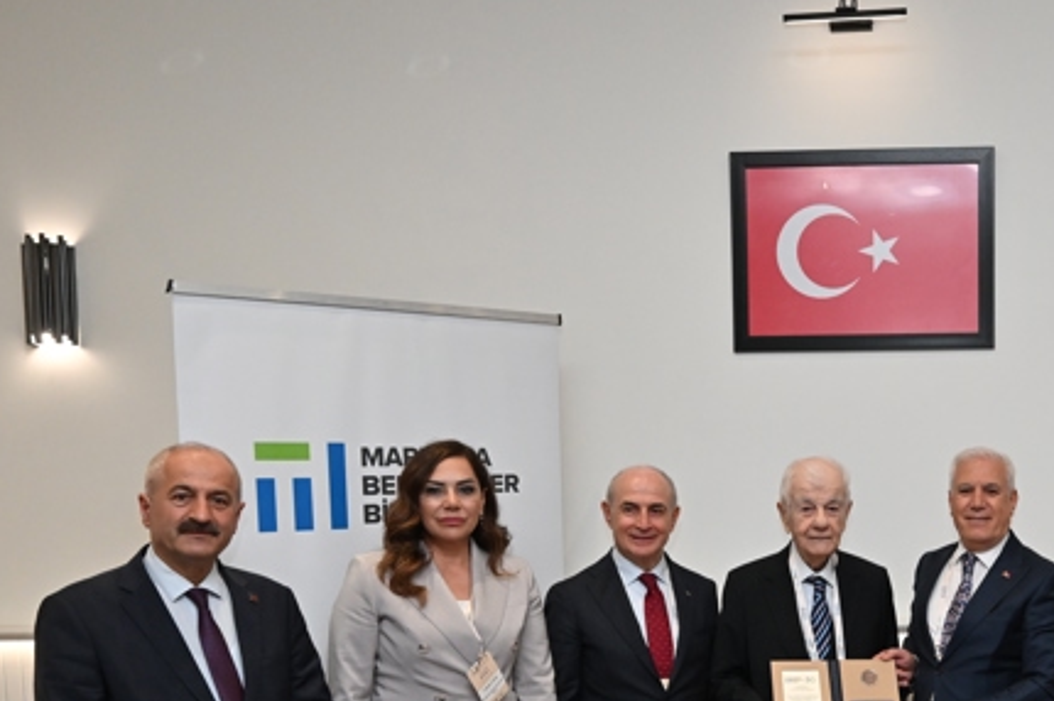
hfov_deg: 42.0
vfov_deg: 29.5
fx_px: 1287
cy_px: 591
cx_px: 885
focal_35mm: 44
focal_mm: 21
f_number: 6.3
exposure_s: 1/200
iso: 1600
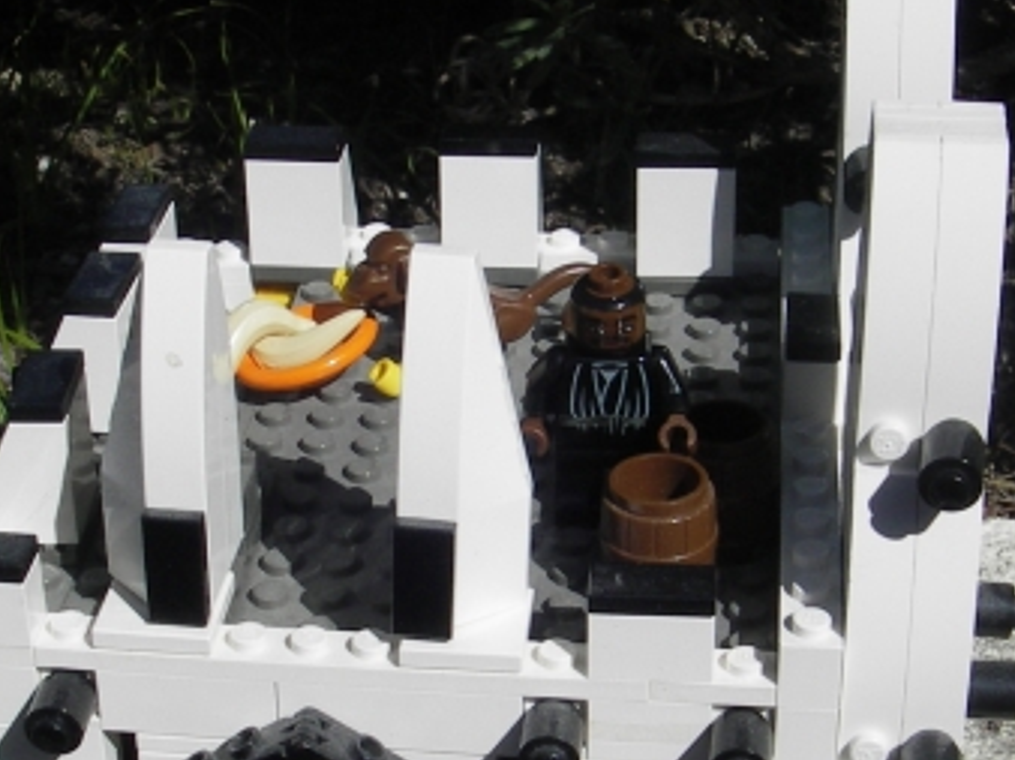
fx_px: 2373
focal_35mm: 81
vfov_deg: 18.2
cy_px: 457
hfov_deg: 24.1
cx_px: 495
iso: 50
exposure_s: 1/400
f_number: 6.6
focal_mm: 6.3
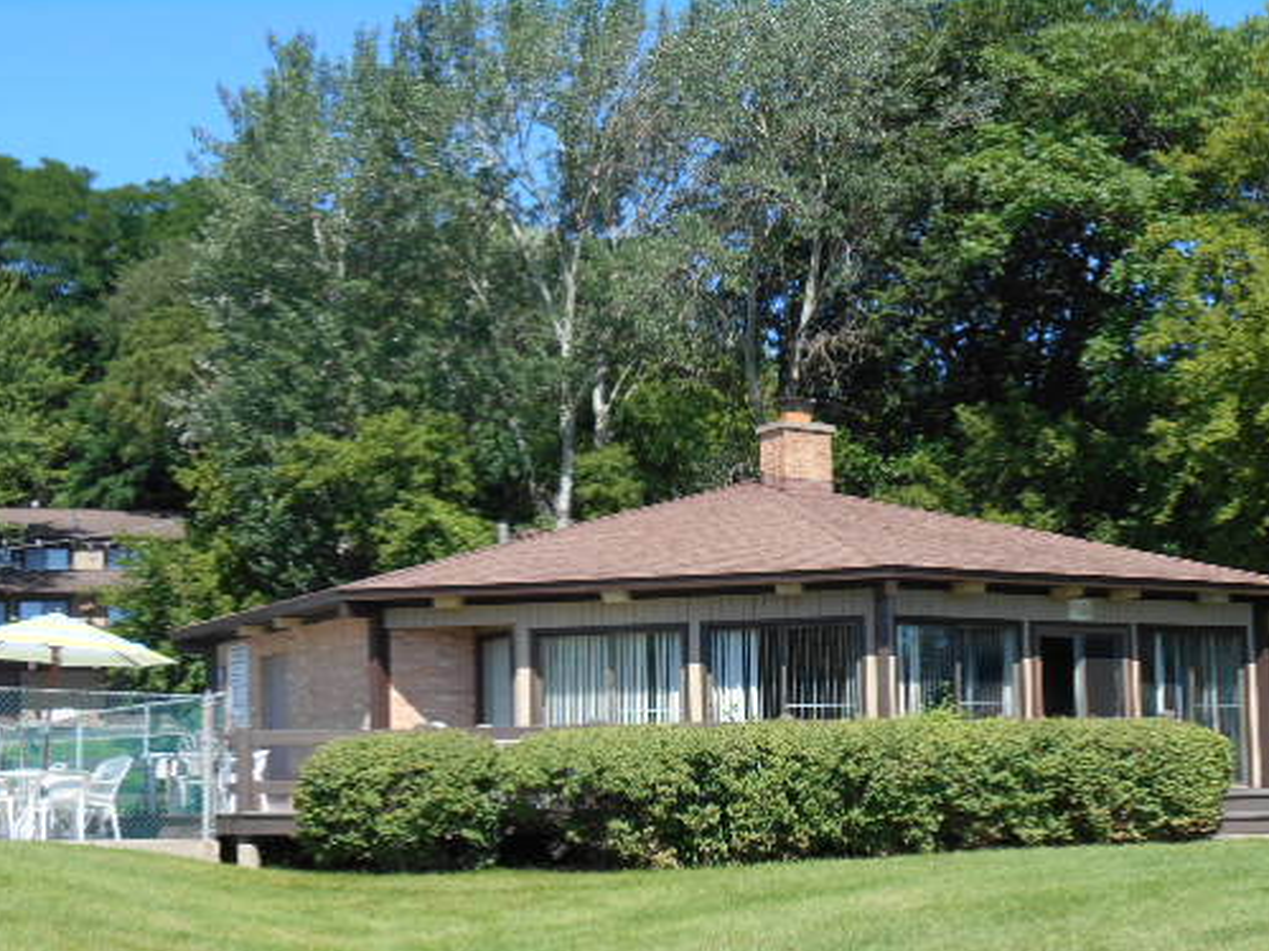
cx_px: 720
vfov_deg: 24.7
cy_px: 605
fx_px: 2162
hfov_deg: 32.7
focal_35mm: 59
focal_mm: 8.3
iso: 80
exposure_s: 1/400
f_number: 4
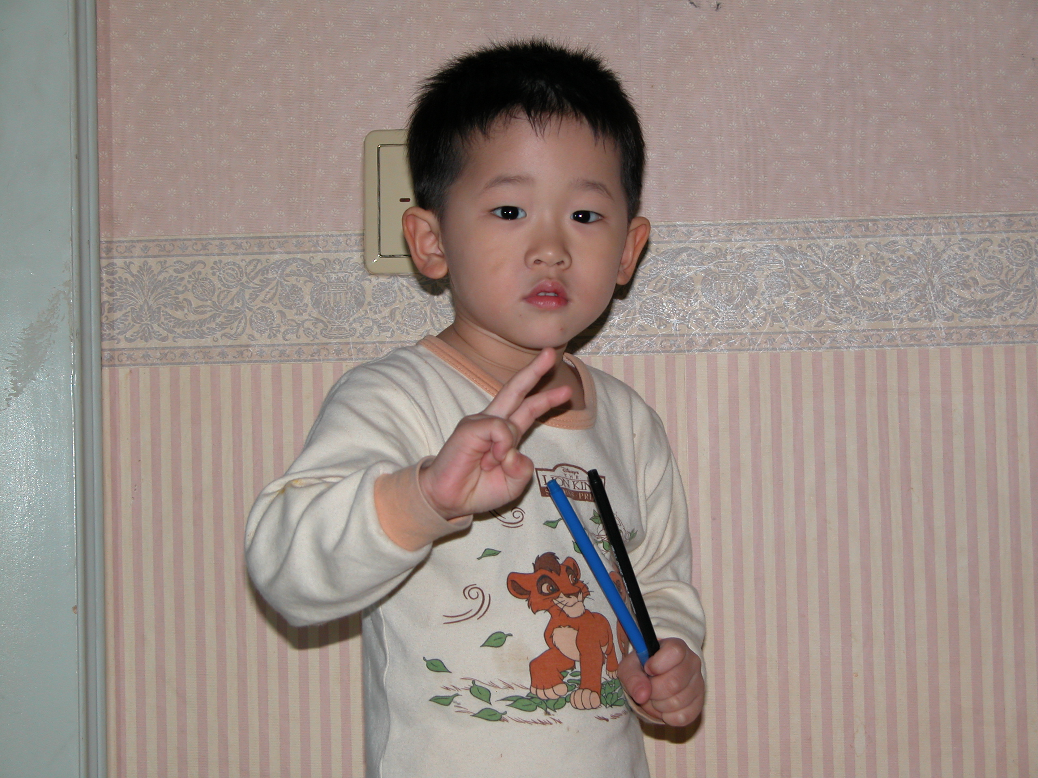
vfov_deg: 19.1
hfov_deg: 25.3
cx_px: 519
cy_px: 389
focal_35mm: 77
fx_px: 2309
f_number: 3.4
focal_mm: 19.9
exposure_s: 1/125
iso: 100
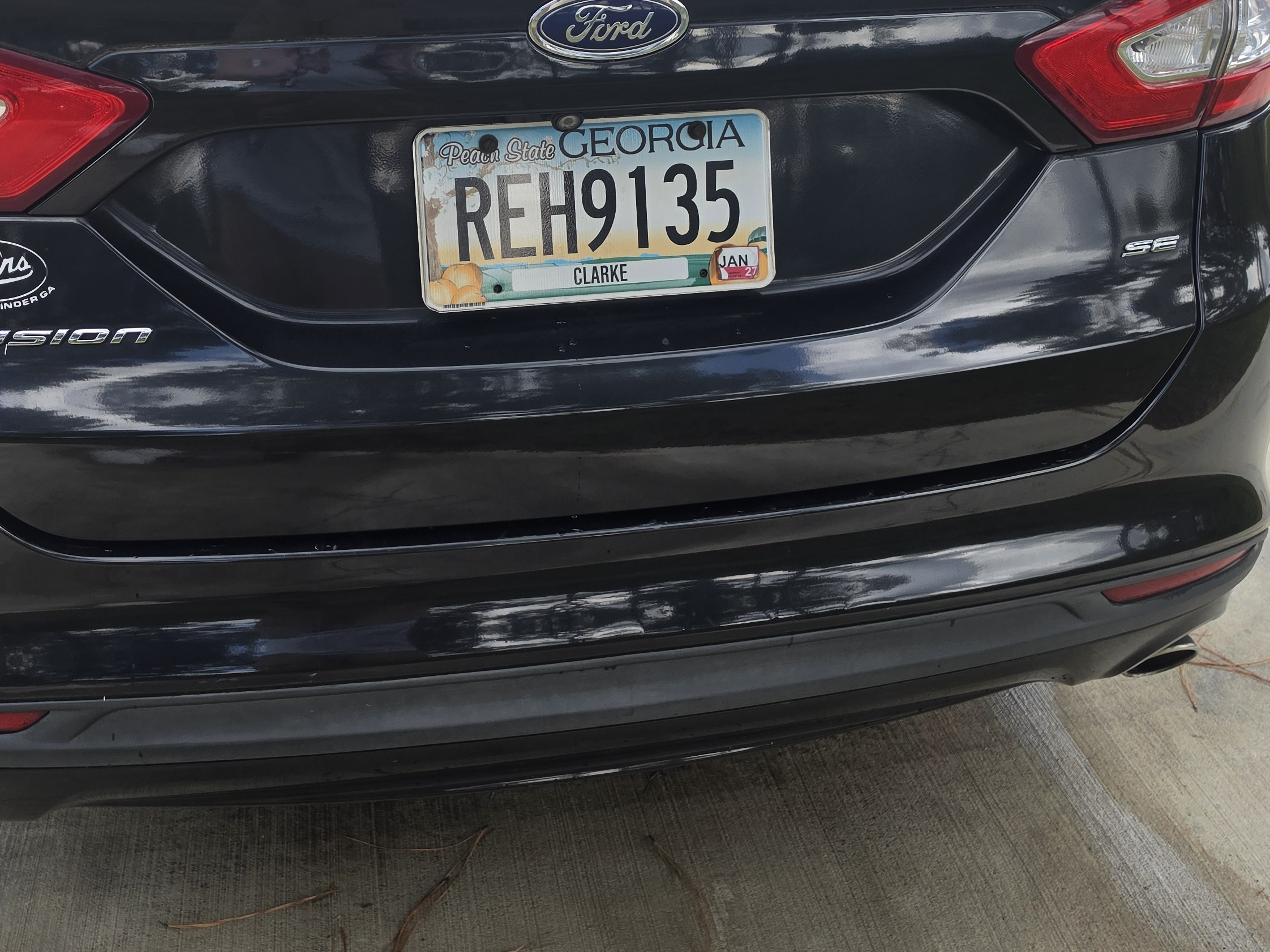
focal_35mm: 41
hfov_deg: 45.6
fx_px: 1504
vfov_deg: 34.4
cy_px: 233
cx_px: 517
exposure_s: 1/1957
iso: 64
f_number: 1.4
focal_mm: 6.5
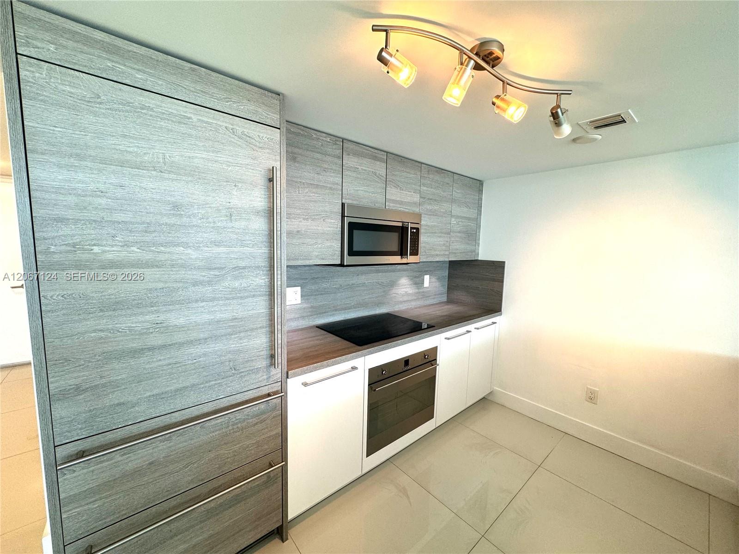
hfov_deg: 102.1
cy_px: 277
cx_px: 370
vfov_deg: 85.7
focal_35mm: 14
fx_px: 299
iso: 125
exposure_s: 1/120
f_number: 2.2
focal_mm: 2.22
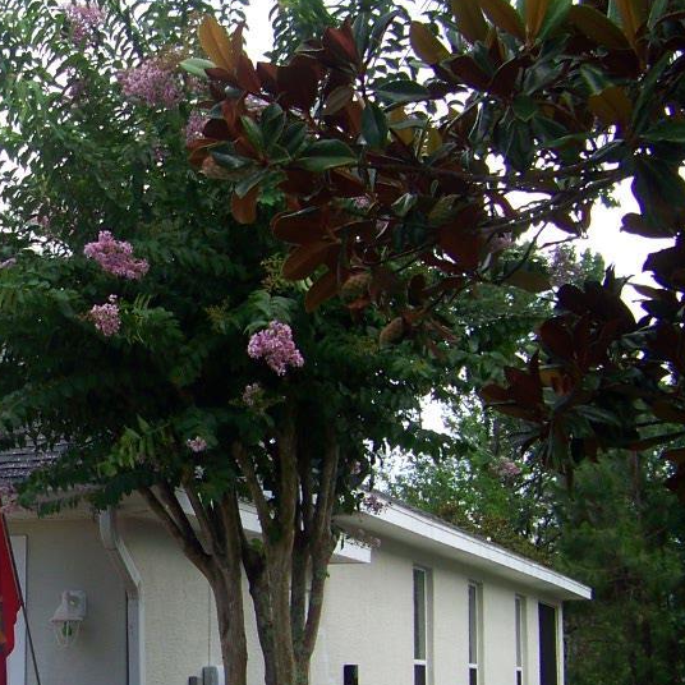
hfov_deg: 21.7
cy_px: 396
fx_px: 1702
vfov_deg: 22.7
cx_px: -38
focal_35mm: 76
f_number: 2.8
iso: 64
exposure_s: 1/320
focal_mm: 5.85
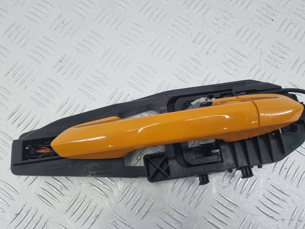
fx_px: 229
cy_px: 114
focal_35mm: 26
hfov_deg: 67.3
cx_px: 152
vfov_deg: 53.1
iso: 50
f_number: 1.8
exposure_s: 1/104
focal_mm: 5.4
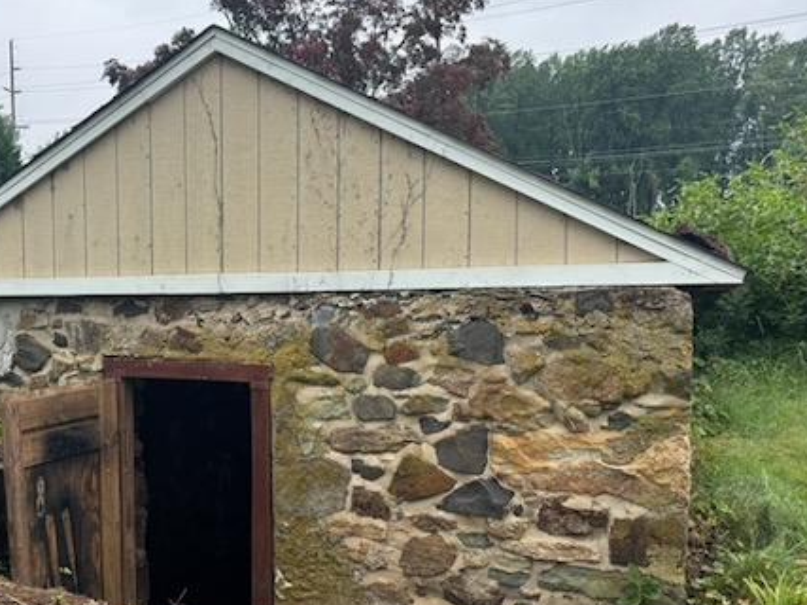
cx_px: 246
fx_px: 909
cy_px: 355
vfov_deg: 36.7
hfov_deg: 46.8
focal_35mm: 39
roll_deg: -0.7
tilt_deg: -2.7
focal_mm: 5.96
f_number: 1.6
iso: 50
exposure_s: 1/732
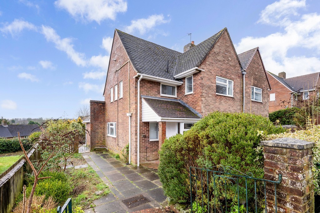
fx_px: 142
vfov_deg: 73.8
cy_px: 106
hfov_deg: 96.7
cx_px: 160
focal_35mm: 16
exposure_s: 1/60
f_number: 9
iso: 250
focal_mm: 16
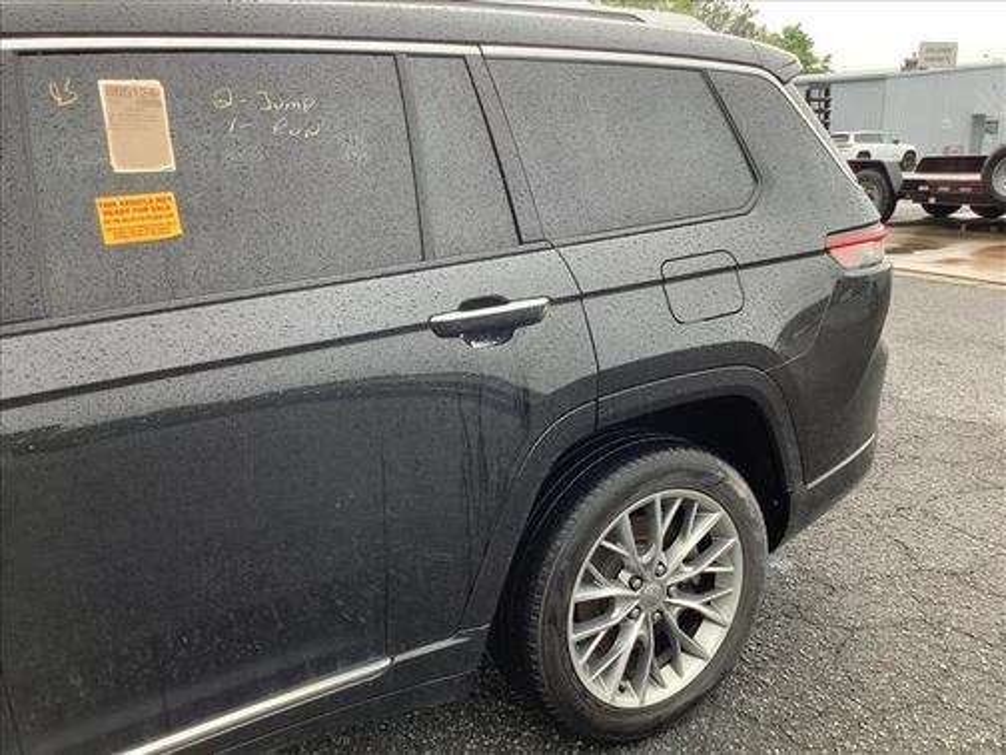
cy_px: 378
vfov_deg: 45.4
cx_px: 503
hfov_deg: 58.4
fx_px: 901
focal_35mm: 31
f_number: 2.4
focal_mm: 3.3
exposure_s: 1/120
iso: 64
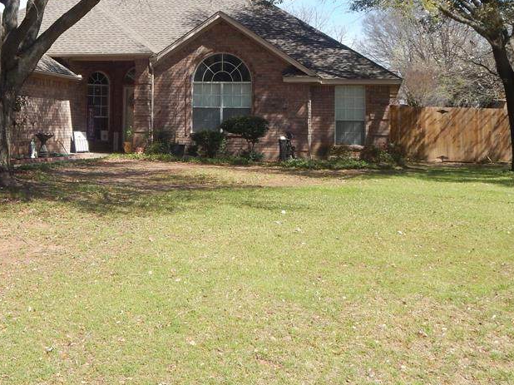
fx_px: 861
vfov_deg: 24.8
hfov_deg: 32.9
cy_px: 72
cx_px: 162
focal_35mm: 58
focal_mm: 6.1
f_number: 3.3
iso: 125
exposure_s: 1/640
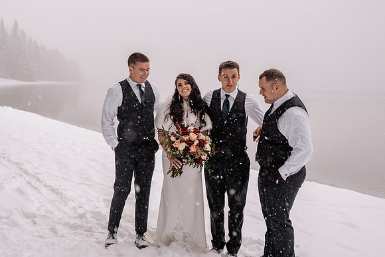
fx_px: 435
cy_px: 108
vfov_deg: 32.9
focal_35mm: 41
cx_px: 161
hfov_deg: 47.6
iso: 1250
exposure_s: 1/250
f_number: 5
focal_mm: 35
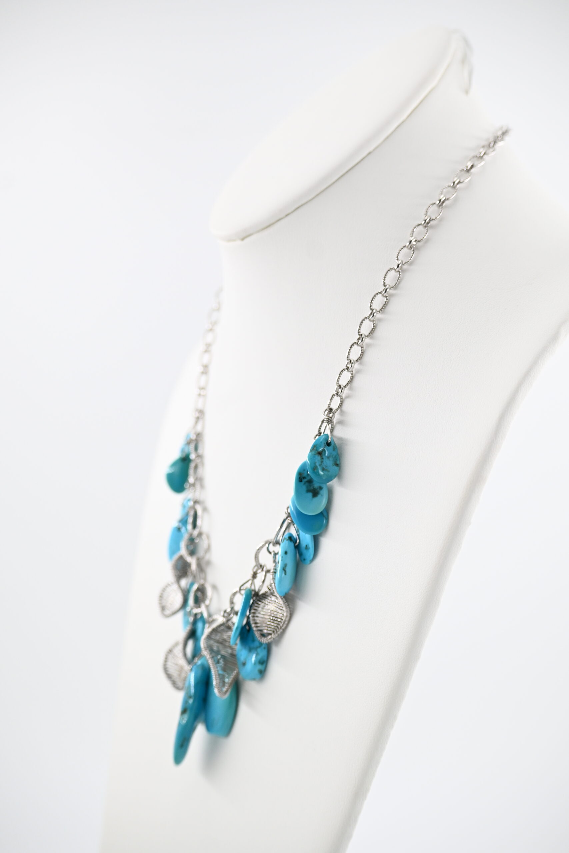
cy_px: 426
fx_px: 1778
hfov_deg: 18.2
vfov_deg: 27.0
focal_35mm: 75
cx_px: 284
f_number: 5
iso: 400
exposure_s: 1/400
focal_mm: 50
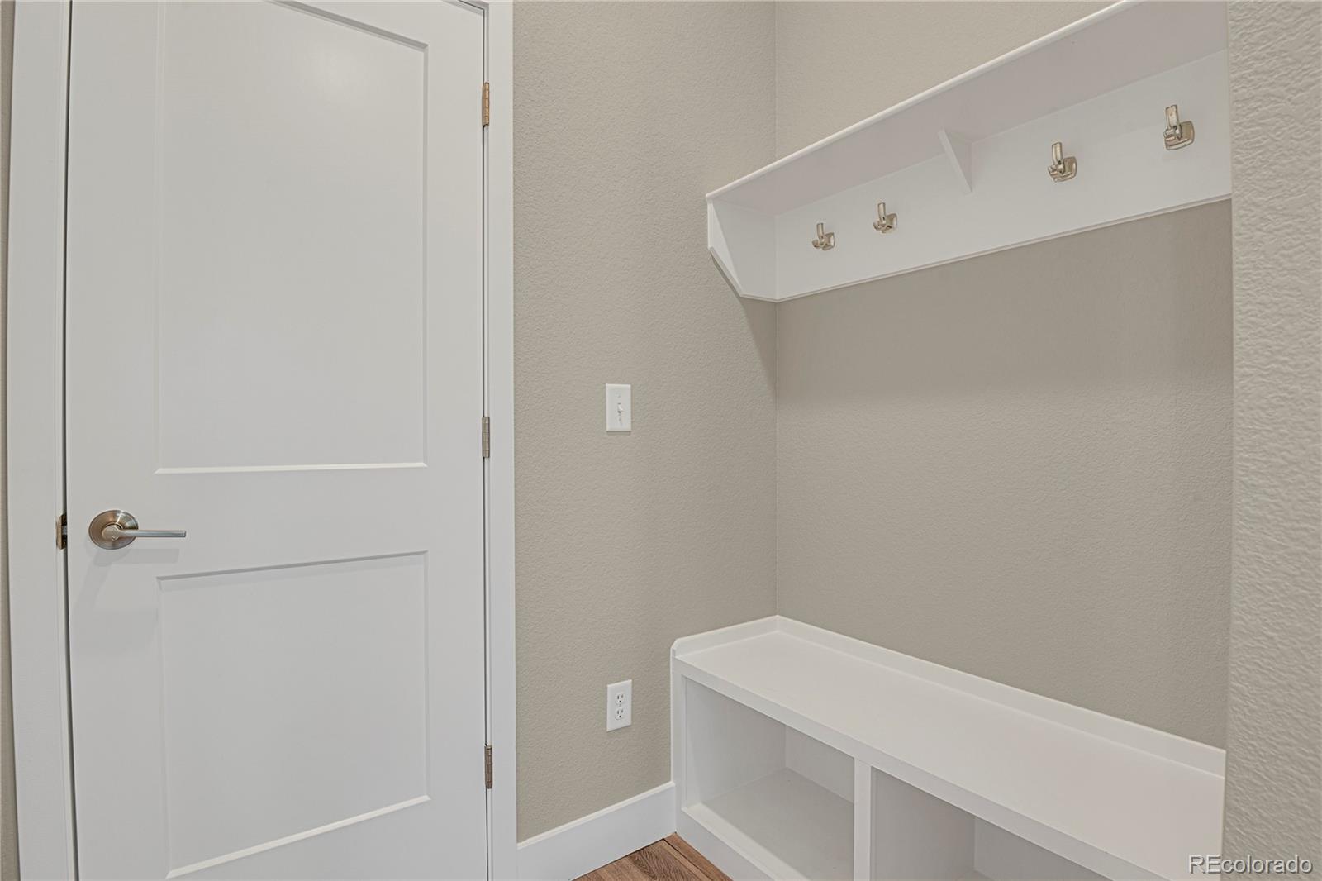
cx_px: 661
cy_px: 440
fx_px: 624
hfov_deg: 93.3
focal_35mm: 17
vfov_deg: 70.4
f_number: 8
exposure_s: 3
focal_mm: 17
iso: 250
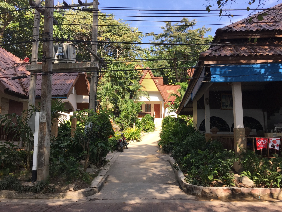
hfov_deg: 61.7
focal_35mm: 29
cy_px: 106
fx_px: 236
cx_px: 141
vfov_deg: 48.2
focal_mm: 4.15
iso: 32
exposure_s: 1/682
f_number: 2.2
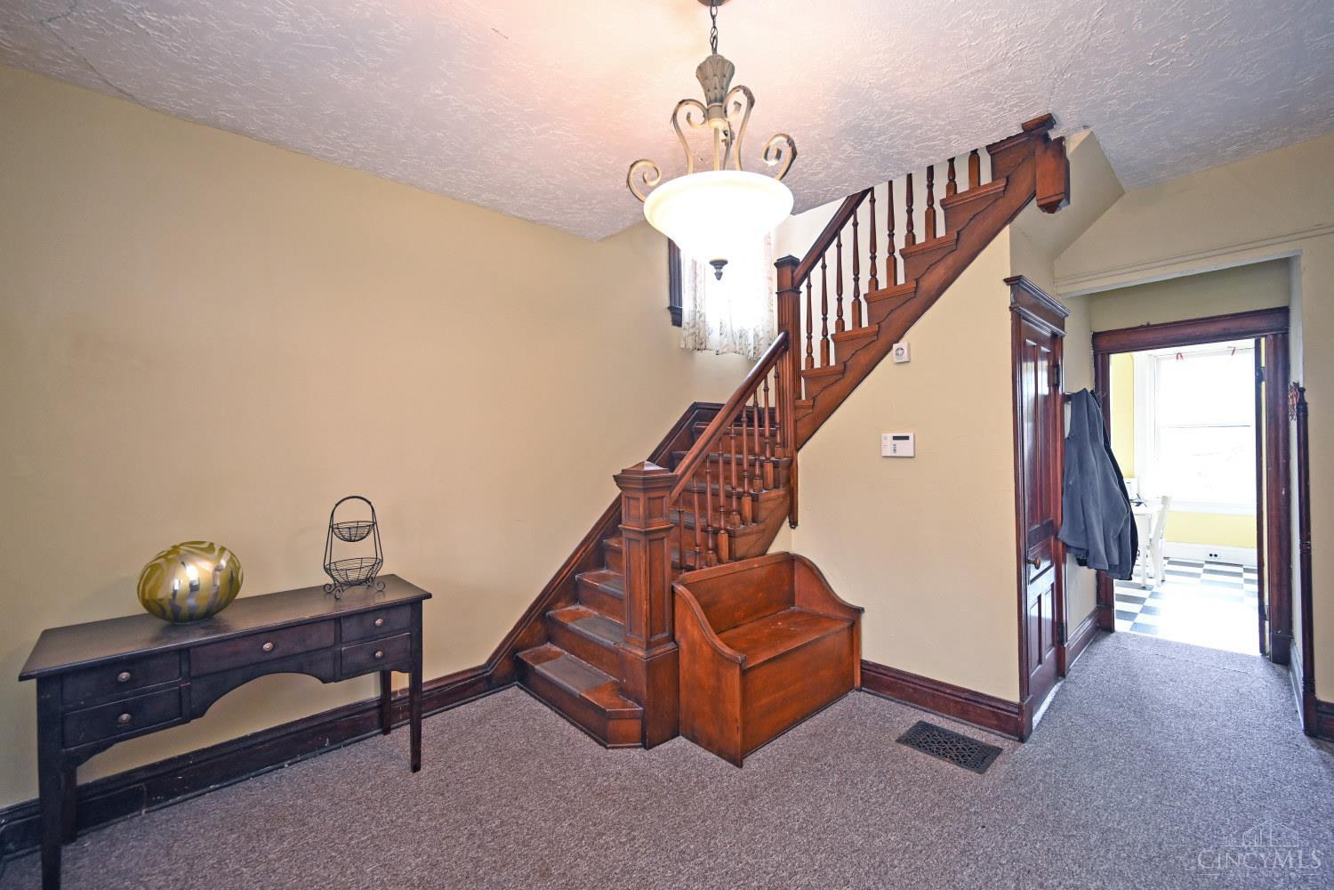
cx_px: 667
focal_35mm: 14
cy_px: 445
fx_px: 519
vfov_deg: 81.2
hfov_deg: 104.3
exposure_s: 1/60
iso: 900
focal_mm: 14
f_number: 4
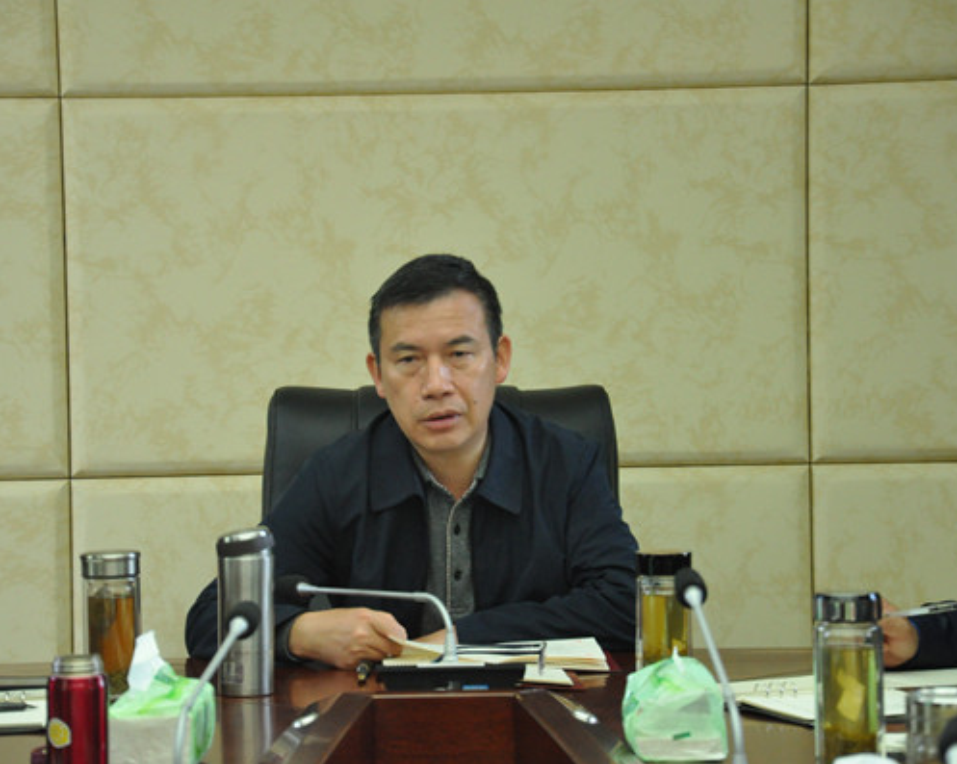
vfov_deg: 8.6
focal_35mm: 179
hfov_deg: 10.8
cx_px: 435
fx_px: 5055
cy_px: 383
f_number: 5.6
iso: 2000
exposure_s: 1/125
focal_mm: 105
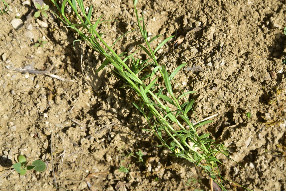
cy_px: 96
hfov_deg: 39.6
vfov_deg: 27.0
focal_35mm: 50
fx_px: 397
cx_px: 143
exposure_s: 1/250
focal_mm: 50
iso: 160
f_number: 9
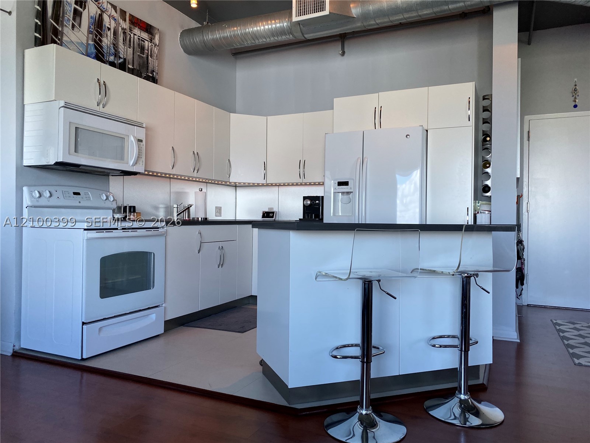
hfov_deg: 67.3
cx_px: 295
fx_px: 443
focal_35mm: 26
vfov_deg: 53.1
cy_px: 222
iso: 80
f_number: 1.8
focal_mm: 4.25
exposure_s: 1/120
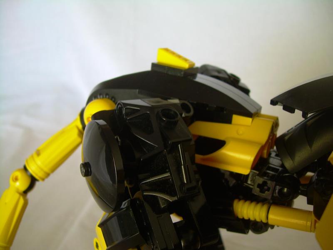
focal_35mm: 38
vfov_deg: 37.7
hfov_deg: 49.0
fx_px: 366
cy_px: 125
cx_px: 166
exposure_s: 1/19.5
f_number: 2.8
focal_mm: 6.3
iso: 50
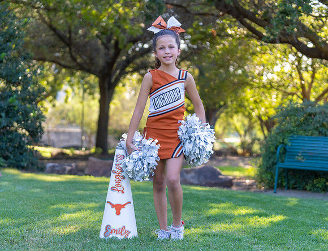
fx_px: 778
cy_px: 128
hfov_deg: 23.8
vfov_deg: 18.3
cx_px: 166
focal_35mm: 81
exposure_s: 1/320
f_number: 2.8
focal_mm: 70
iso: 250
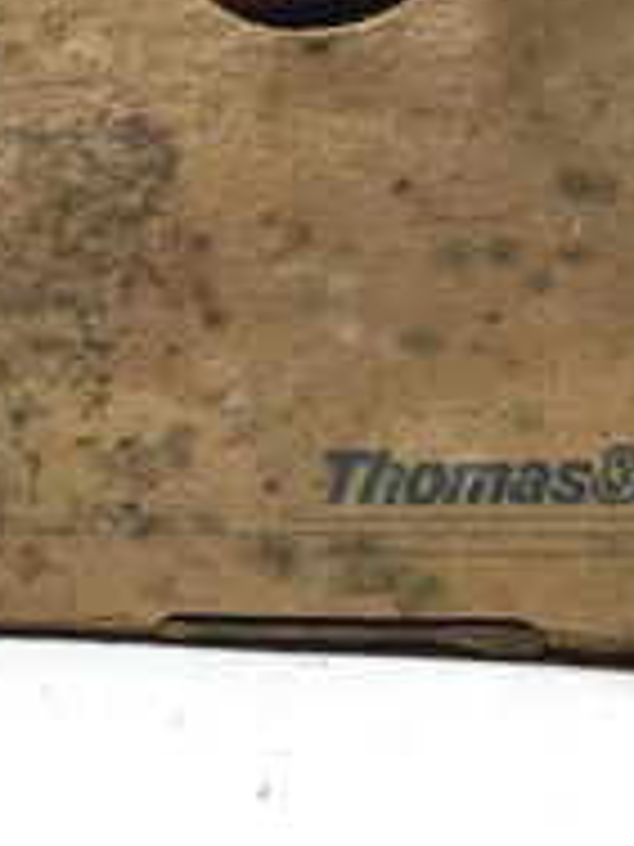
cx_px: 112
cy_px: 387
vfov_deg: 29.4
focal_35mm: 66
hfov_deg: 21.9
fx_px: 1612
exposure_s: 1/60
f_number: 2.4
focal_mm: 3.3
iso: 32
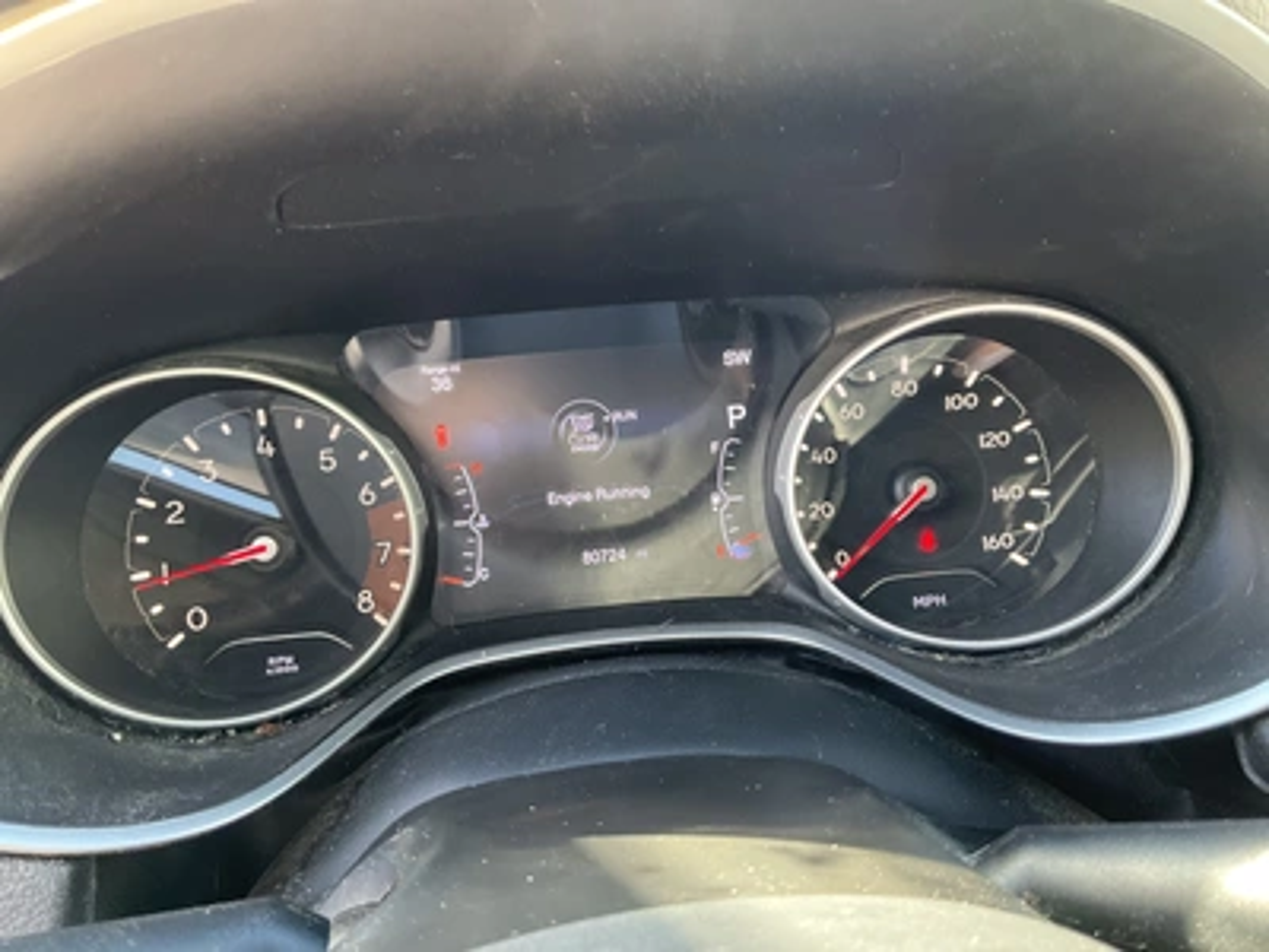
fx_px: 1063
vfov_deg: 48.2
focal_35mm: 29
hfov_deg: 61.7
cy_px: 476
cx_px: 634
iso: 160
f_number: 1.8
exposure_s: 1/60
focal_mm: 3
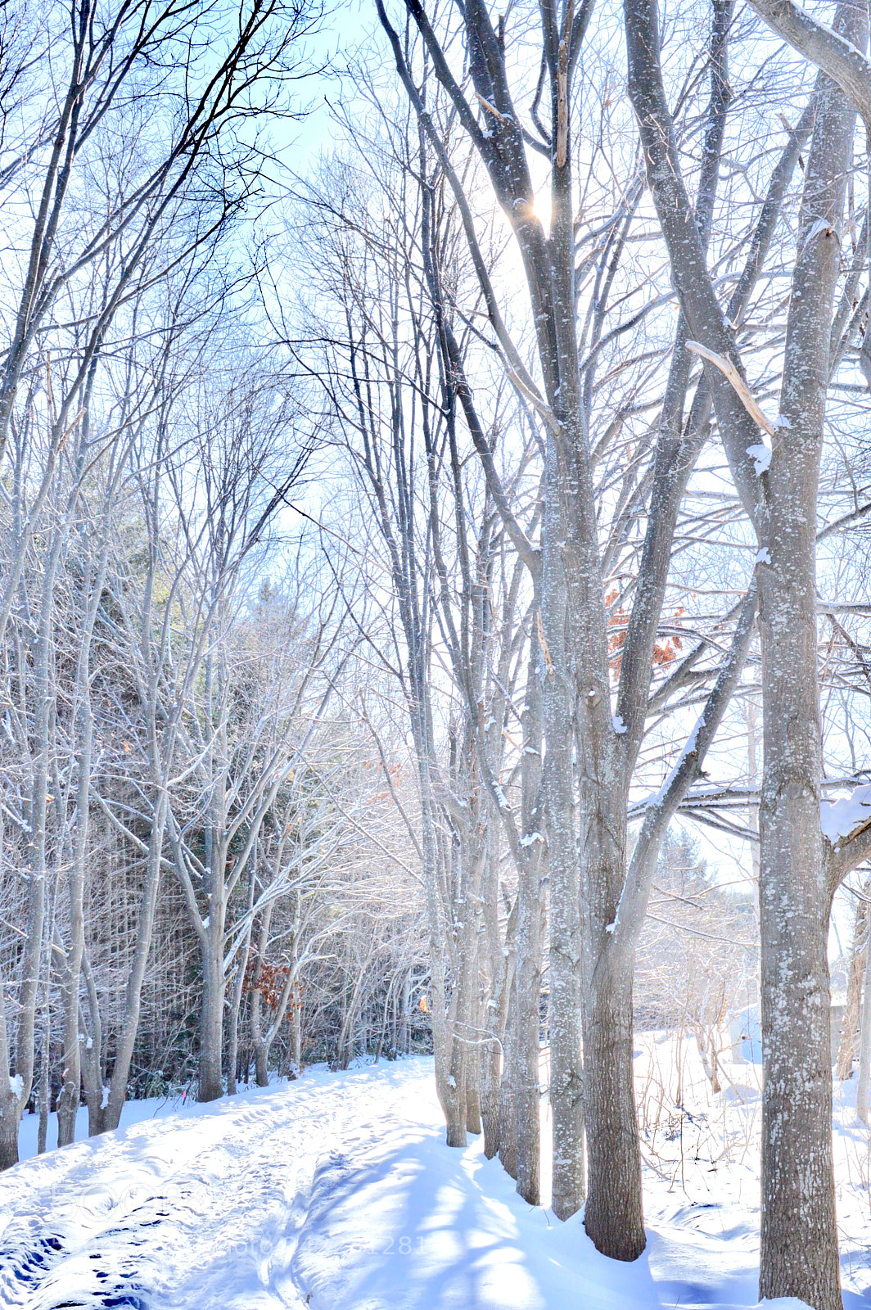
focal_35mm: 60
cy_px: 655
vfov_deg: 33.4
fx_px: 2181
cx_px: 436
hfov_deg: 22.6
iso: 800
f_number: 8
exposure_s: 1/2000
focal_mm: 40
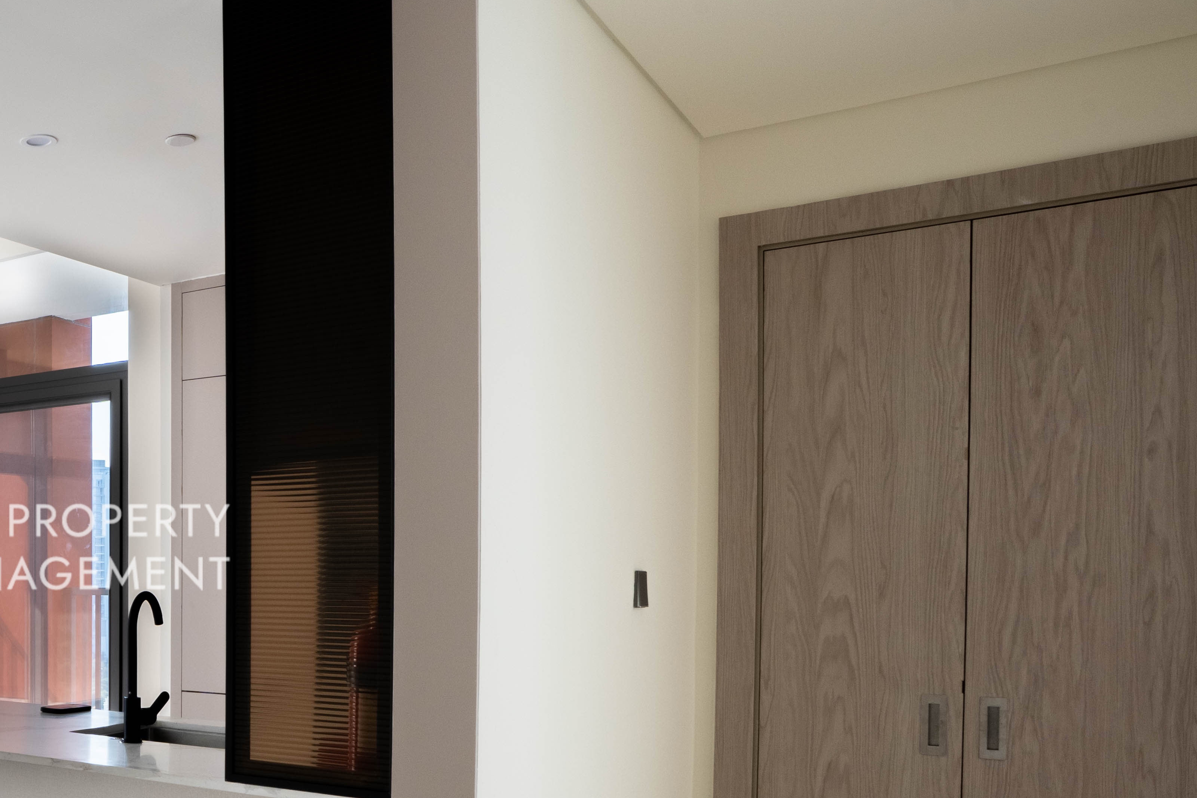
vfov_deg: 36.9
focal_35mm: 35
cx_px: -68
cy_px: 608
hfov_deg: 44.1
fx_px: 1164
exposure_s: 1/125
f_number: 13
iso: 250
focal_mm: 16
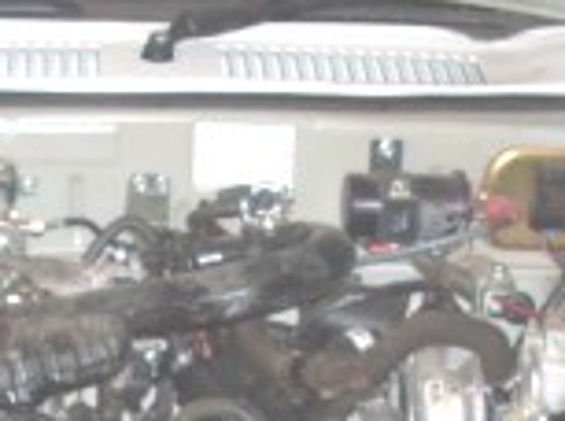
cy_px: 643
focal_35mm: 117
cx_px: 233
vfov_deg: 12.0
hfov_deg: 16.9
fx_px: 1905
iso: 100
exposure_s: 1/45
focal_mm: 6.3
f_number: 2.8
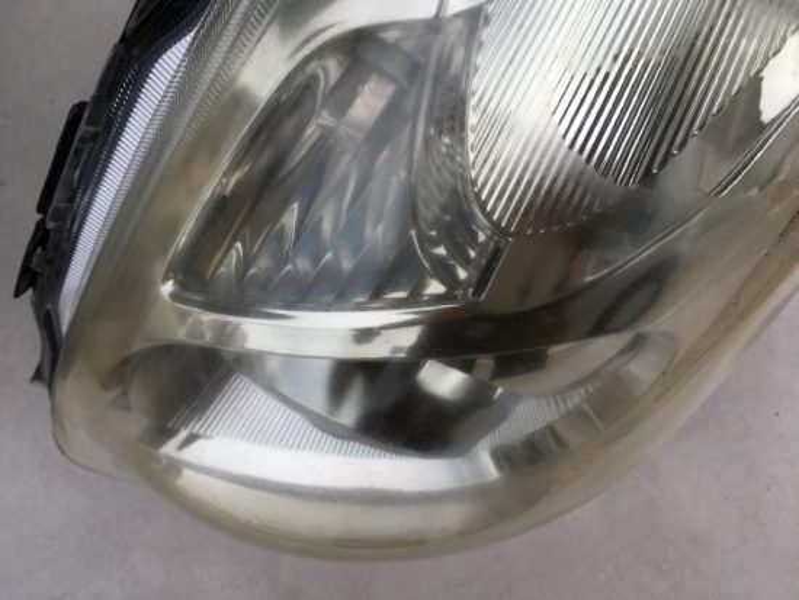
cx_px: 400
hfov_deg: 61.6
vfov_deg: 48.3
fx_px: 670
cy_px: 300
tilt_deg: -78.3
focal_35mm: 29
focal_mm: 4.15
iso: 25
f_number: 2.2
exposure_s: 1/541
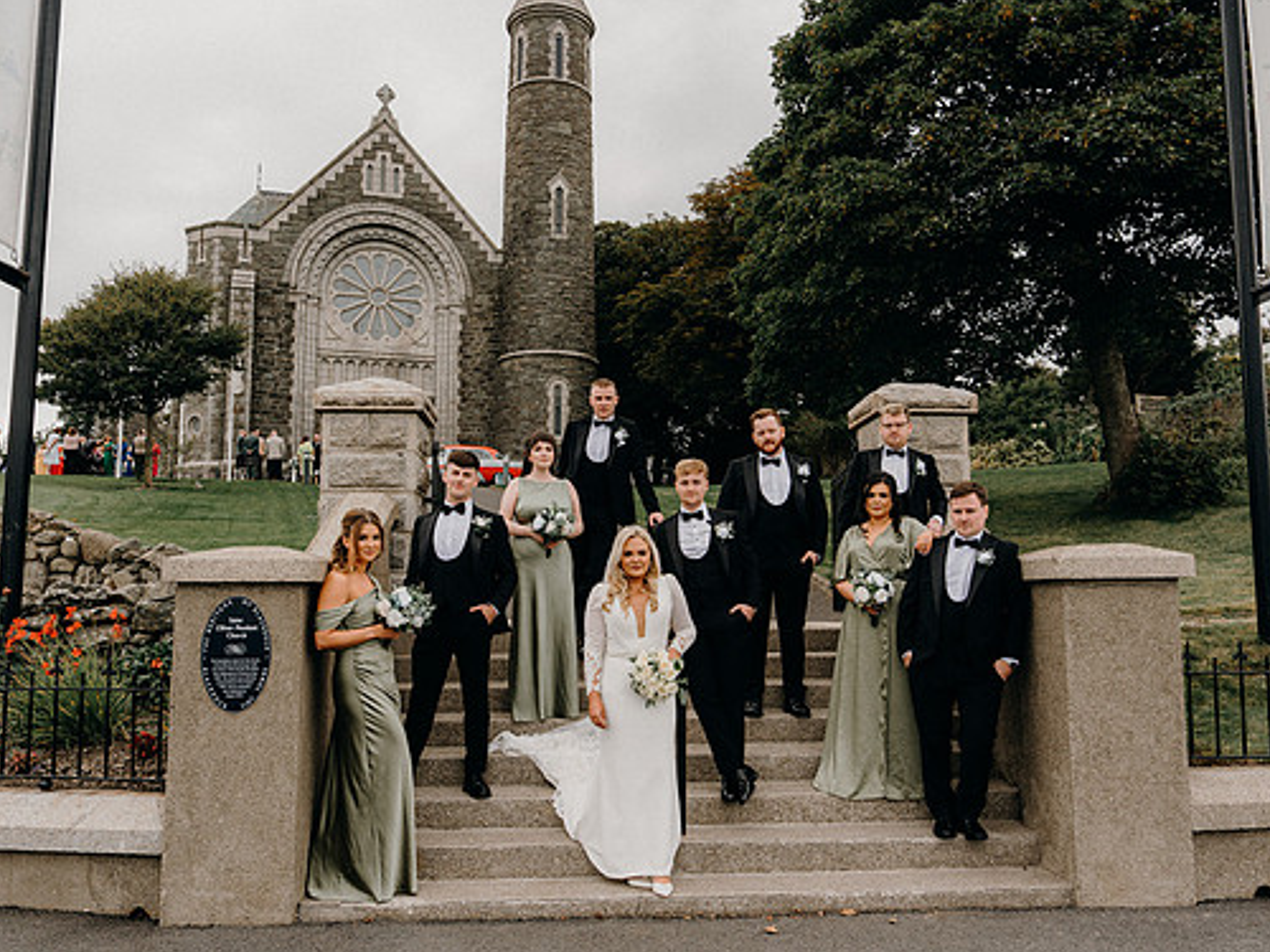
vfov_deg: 48.2
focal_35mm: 29
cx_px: 648
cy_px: 479
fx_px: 1064
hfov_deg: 61.7
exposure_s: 1/250
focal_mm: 26
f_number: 5.6
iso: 250
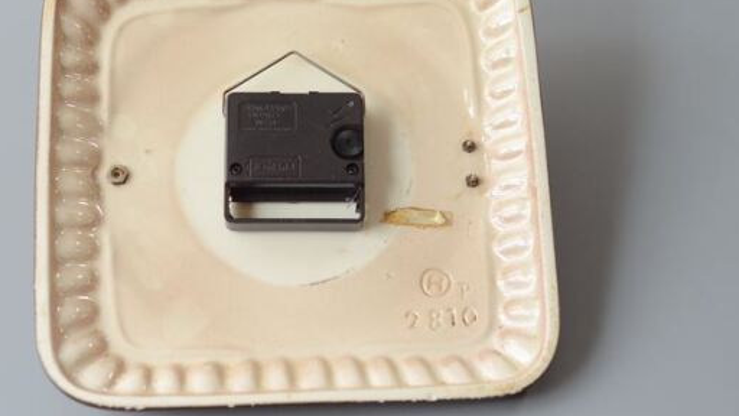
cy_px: 158
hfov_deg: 21.8
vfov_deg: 12.3
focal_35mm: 98
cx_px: 296
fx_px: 1920
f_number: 2.8
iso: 640
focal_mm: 50
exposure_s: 1/100
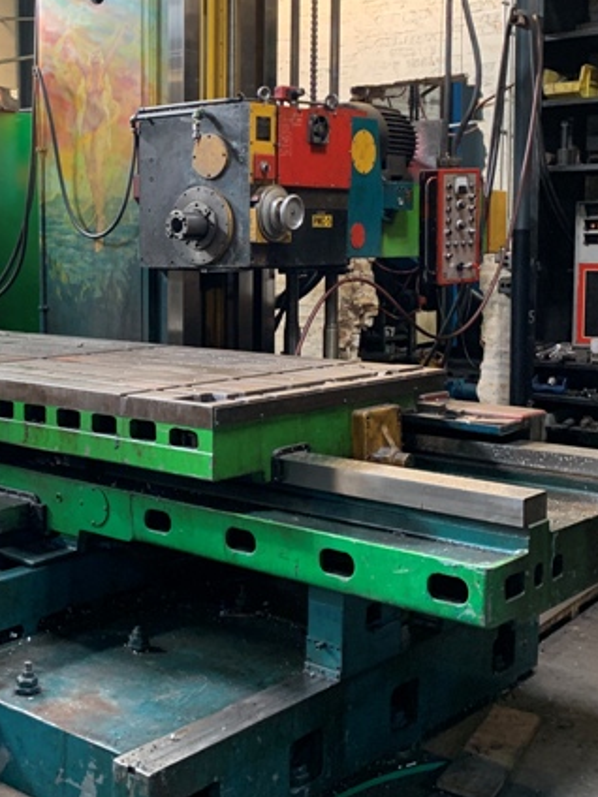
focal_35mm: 49
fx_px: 1129
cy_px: 323
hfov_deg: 29.0
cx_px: 122
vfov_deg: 38.8
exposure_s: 1/60
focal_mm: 4.25
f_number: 1.8
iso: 250
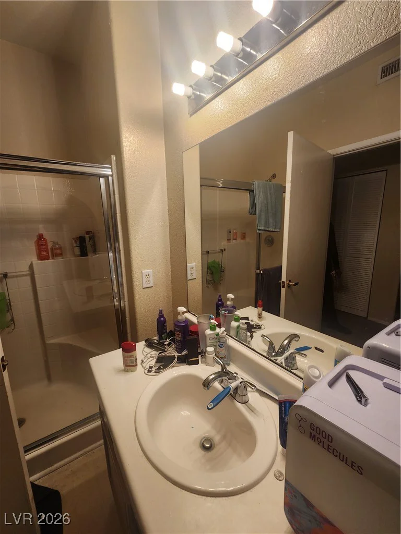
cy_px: 267
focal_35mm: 13
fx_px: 201
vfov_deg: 106.2
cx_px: 200
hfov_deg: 89.9
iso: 80
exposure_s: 1/60
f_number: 2.2
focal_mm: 2.2
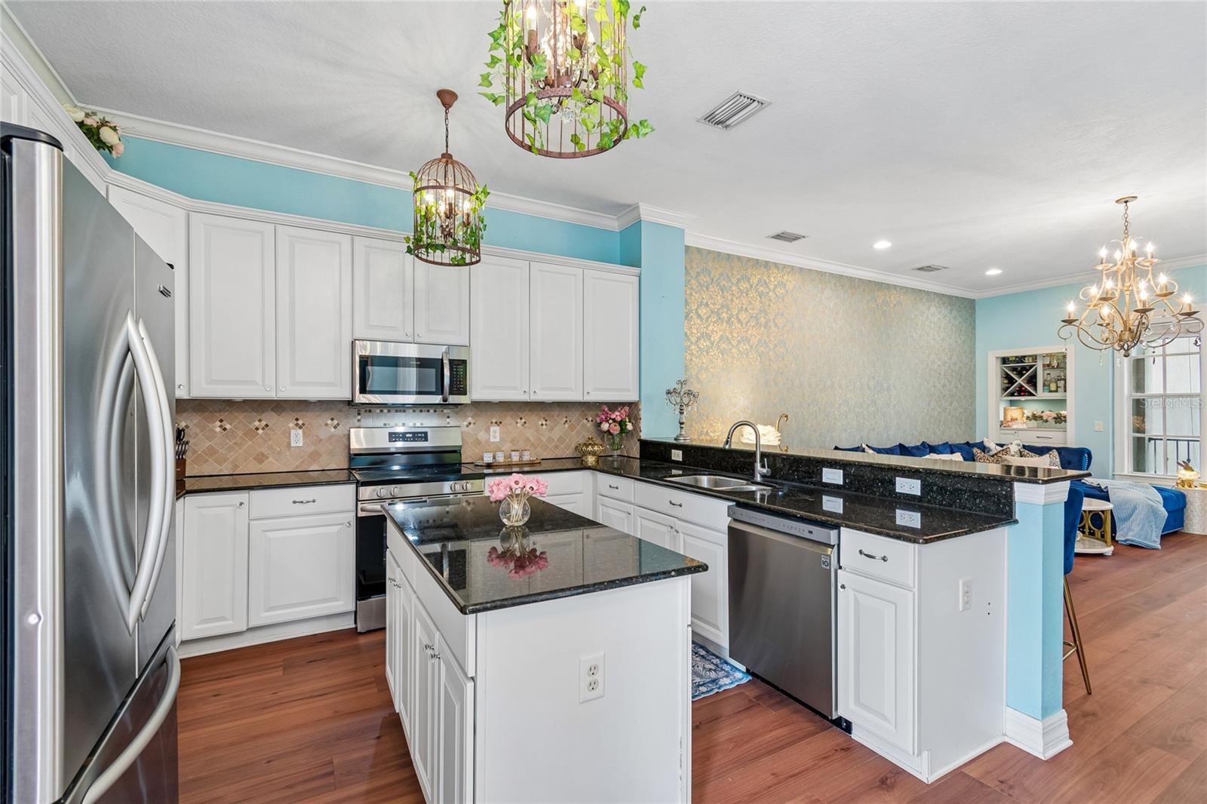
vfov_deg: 77.3
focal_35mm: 15
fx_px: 503
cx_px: 604
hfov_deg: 100.4
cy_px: 402
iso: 100
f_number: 7.1
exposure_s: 1/6
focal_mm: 10
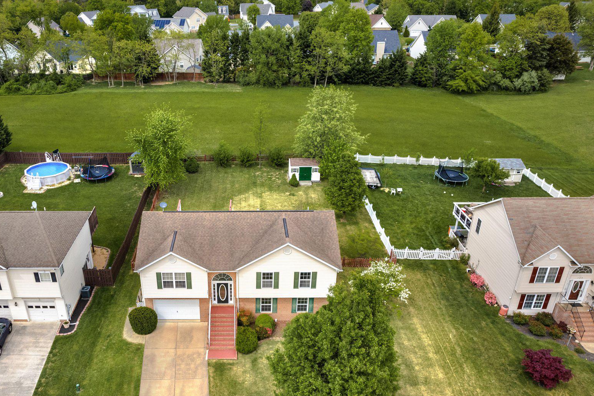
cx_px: 234
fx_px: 478
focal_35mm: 29
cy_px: 217
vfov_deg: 44.9
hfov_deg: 63.0
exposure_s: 1/160
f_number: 2.8
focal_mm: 8.38
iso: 100
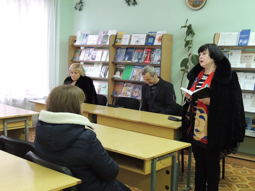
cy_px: 96
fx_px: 346
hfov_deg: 40.4
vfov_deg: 30.9
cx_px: 128
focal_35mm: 47
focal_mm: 8.3
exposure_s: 1/20
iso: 400
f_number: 3.5
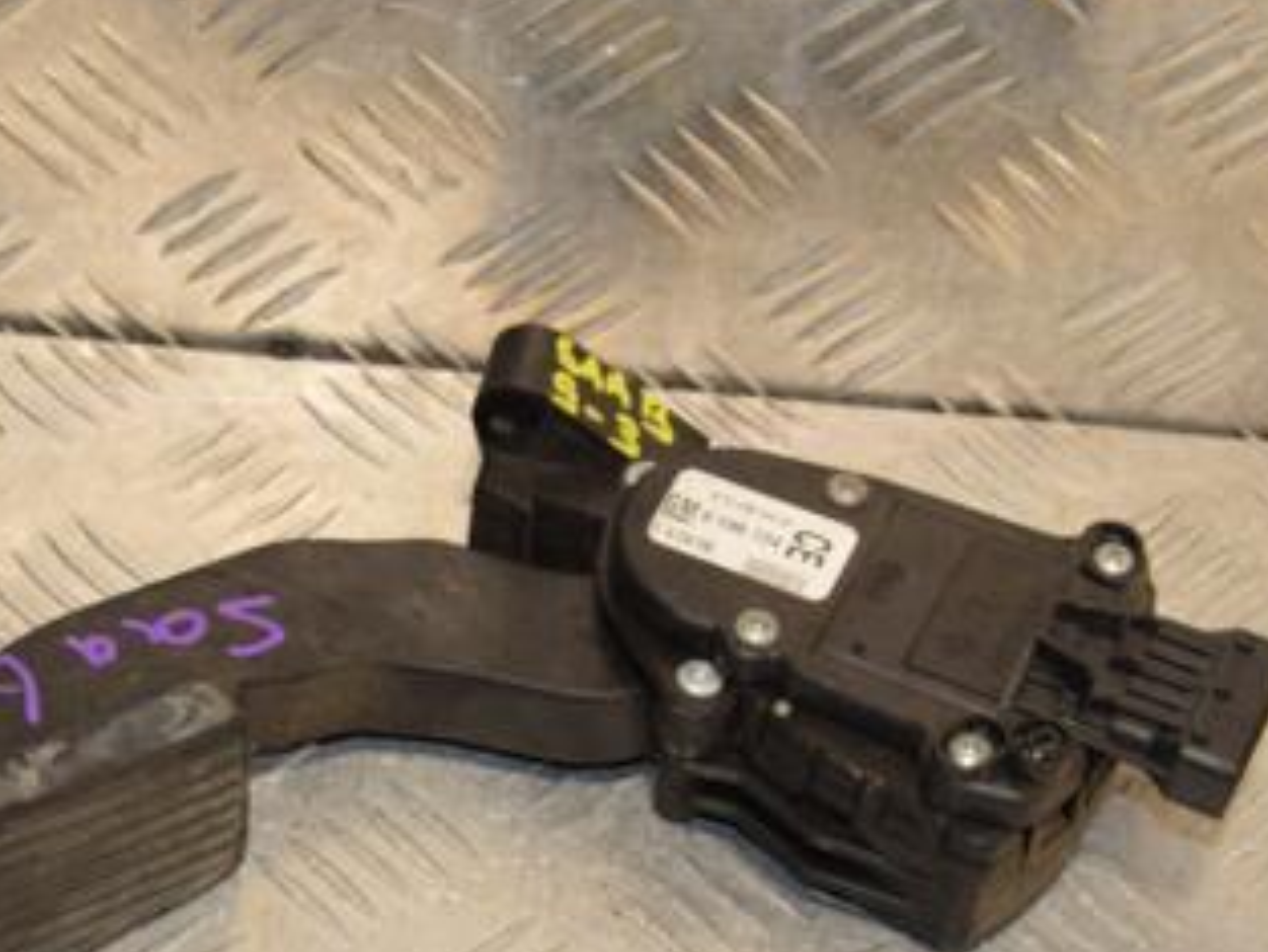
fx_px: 4251
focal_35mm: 116
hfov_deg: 16.9
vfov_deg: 12.7
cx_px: 397
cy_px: 689
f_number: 7.1
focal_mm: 42
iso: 800
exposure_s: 1/200
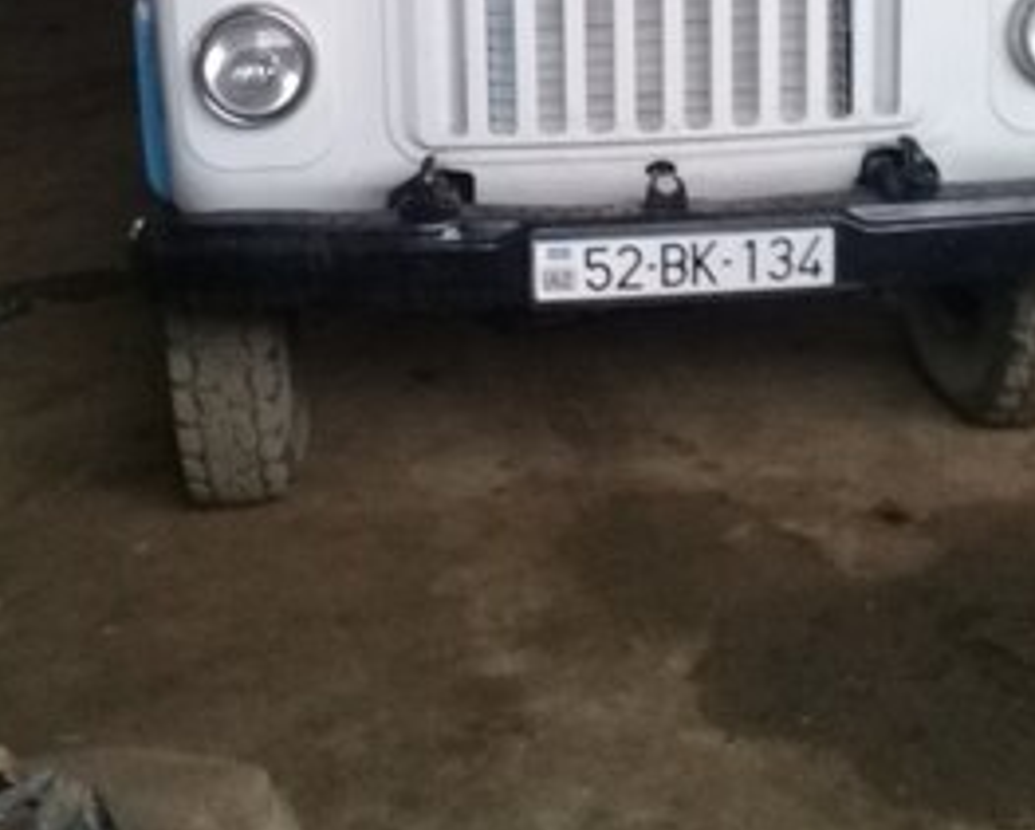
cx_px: 527
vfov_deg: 24.9
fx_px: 1748
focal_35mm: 57
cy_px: -75
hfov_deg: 33.0
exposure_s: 1/33
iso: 160
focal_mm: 3.3
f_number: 2.2
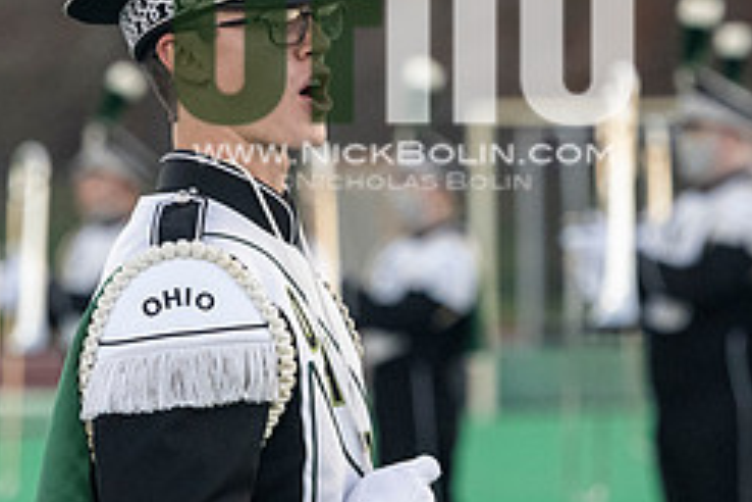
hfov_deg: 5.2
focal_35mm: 400
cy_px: 44
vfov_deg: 3.4
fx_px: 8355
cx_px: 404
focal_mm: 170
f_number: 4.5
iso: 5000
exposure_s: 1/3200
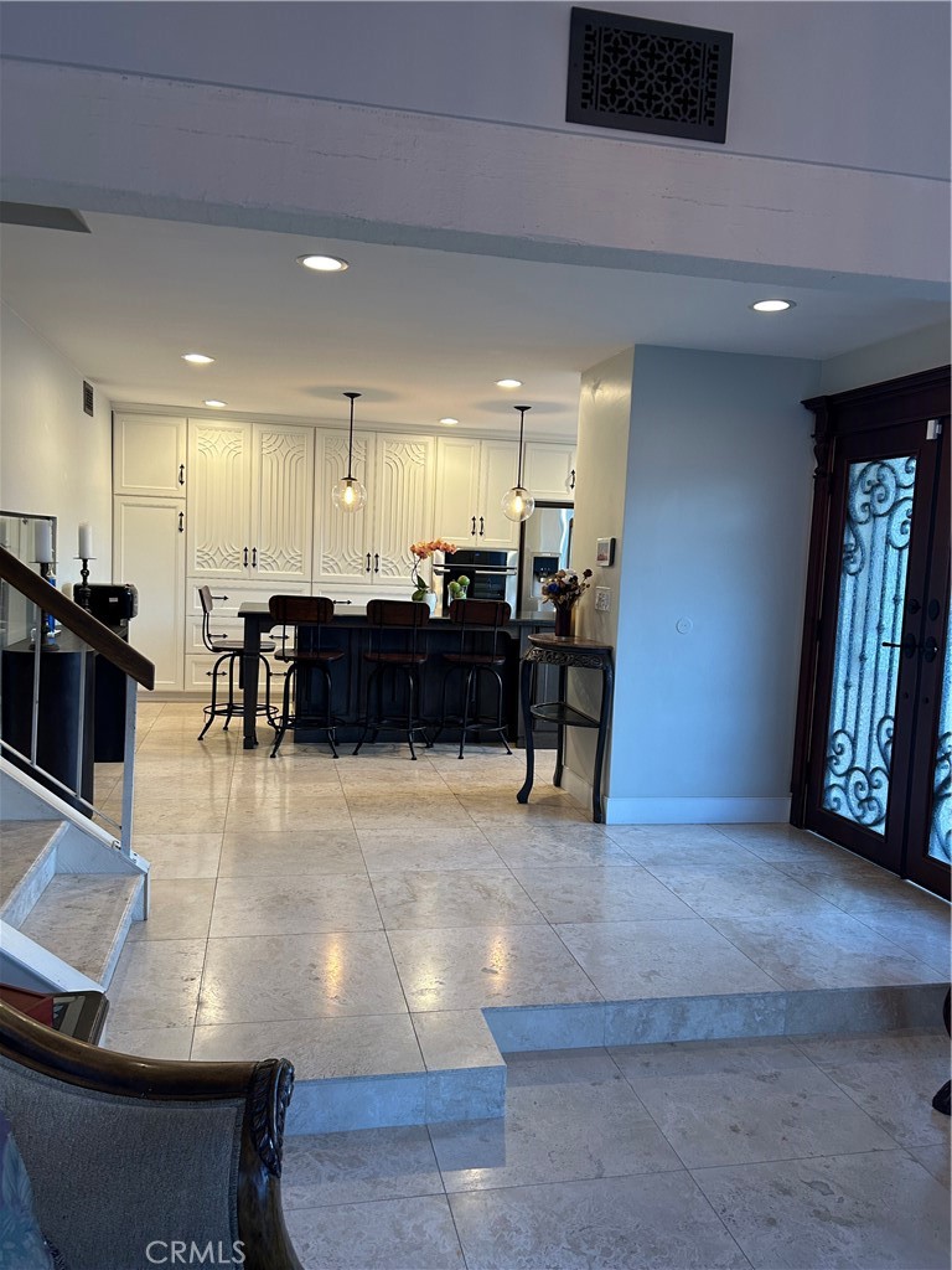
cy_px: 635
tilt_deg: -5.2
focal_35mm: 26
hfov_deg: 53.1
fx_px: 953
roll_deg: -2.0
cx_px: 476
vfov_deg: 67.3
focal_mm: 5.7
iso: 125
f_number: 1.5
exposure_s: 1/60
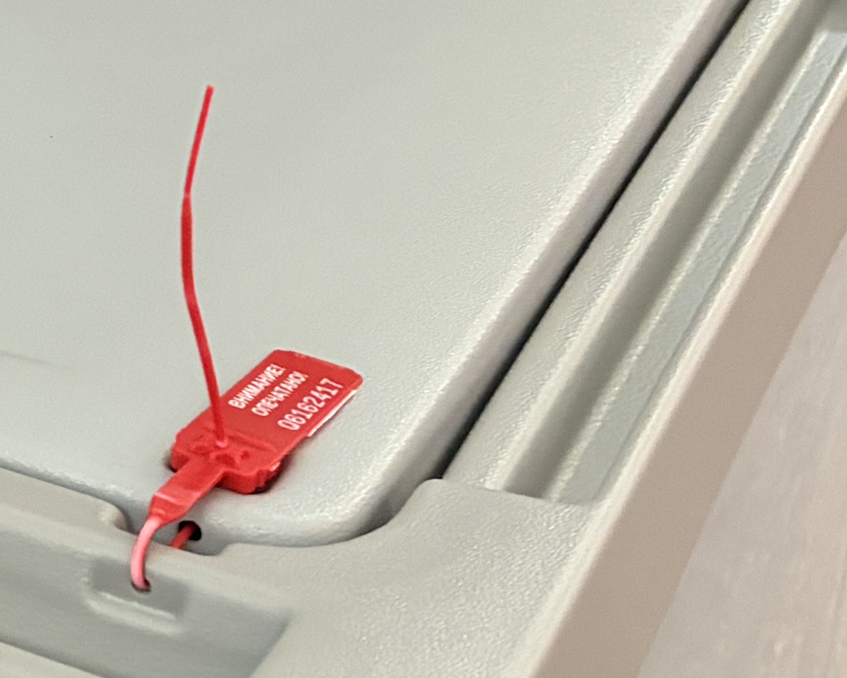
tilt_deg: -20.8
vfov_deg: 13.0
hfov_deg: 15.3
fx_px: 2908
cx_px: -442
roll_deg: +0.0
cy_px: -132
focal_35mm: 116
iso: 400
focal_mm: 5.96
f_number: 1.6
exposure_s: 1/33
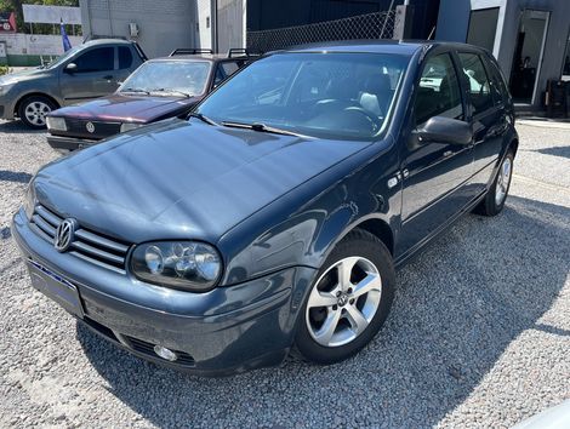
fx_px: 412
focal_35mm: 25
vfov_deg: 55.0
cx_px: 285
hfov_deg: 69.3
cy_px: 214
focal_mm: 5.1
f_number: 1.6
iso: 32
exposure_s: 1/1534
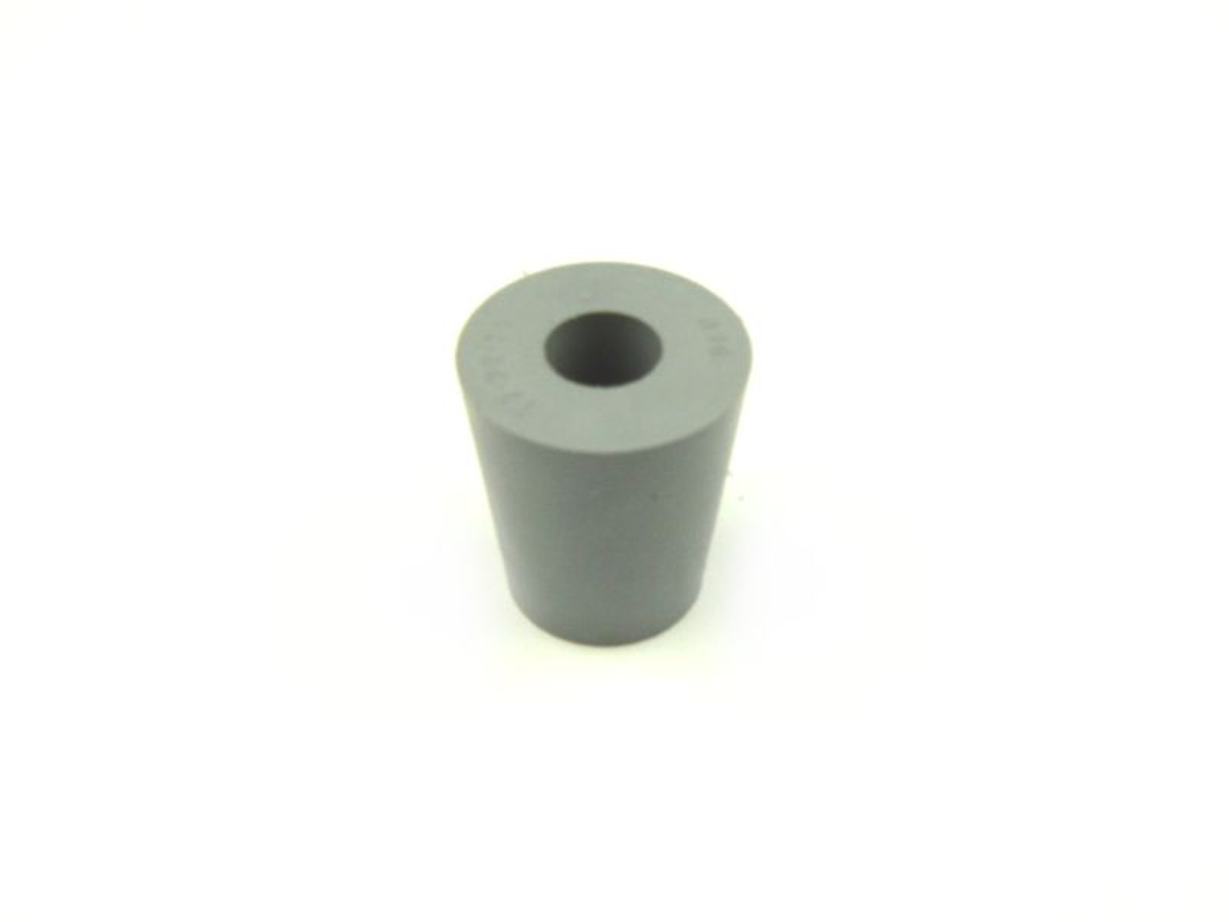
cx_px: 614
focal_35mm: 36
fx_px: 1278
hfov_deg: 51.4
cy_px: 461
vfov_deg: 39.7
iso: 80
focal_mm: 6
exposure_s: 1/100
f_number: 5.6
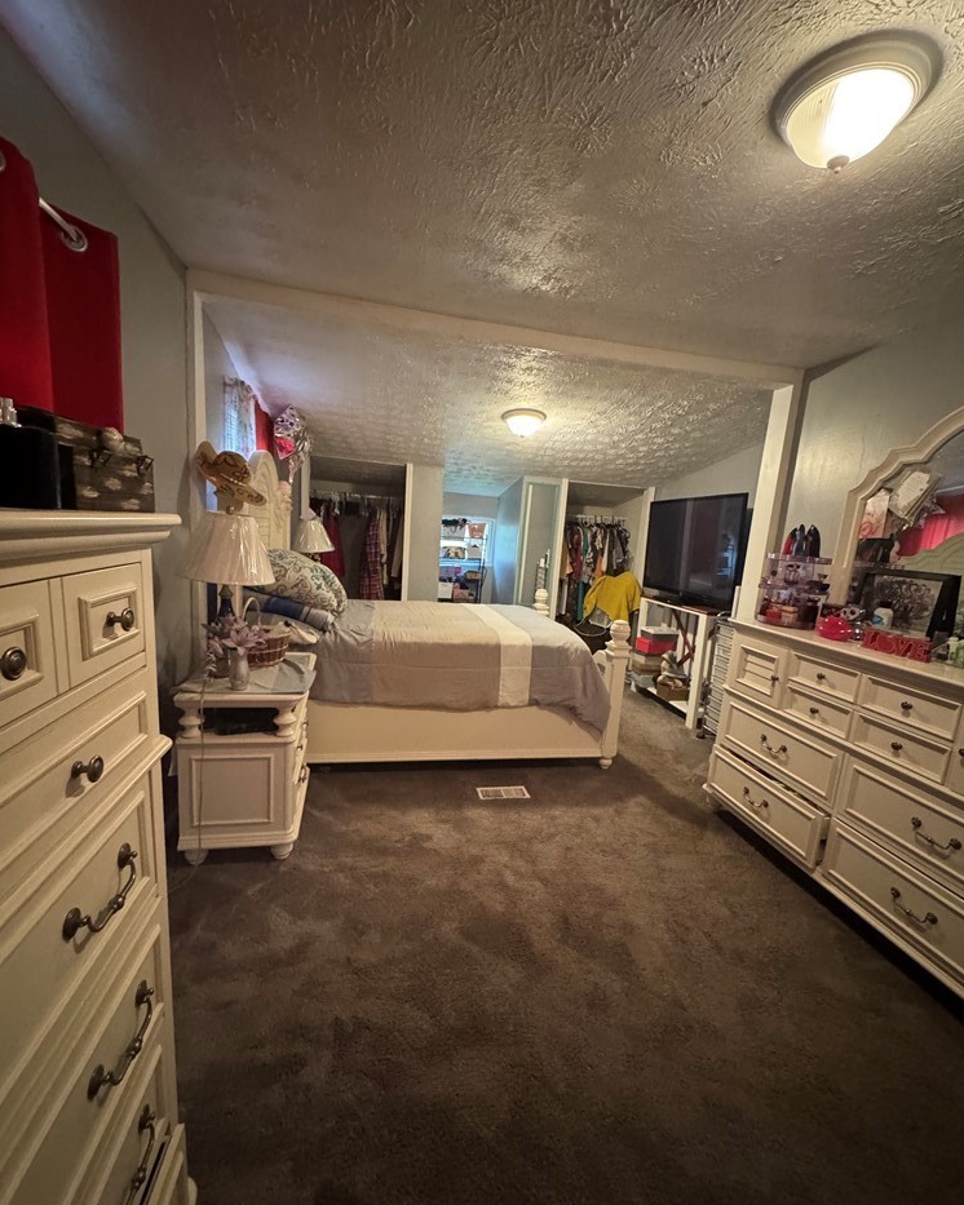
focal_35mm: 15
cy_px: 623
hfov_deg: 84.0
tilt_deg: -9.5
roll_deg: -3.4
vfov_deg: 96.8
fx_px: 535
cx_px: 485
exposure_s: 1/40
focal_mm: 2.22
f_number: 2.2
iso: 1000
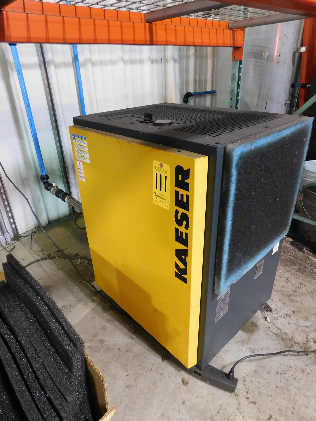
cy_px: 210
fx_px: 280
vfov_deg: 73.9
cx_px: 158
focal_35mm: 23
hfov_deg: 58.9
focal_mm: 4
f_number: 3
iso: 400
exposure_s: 1/15
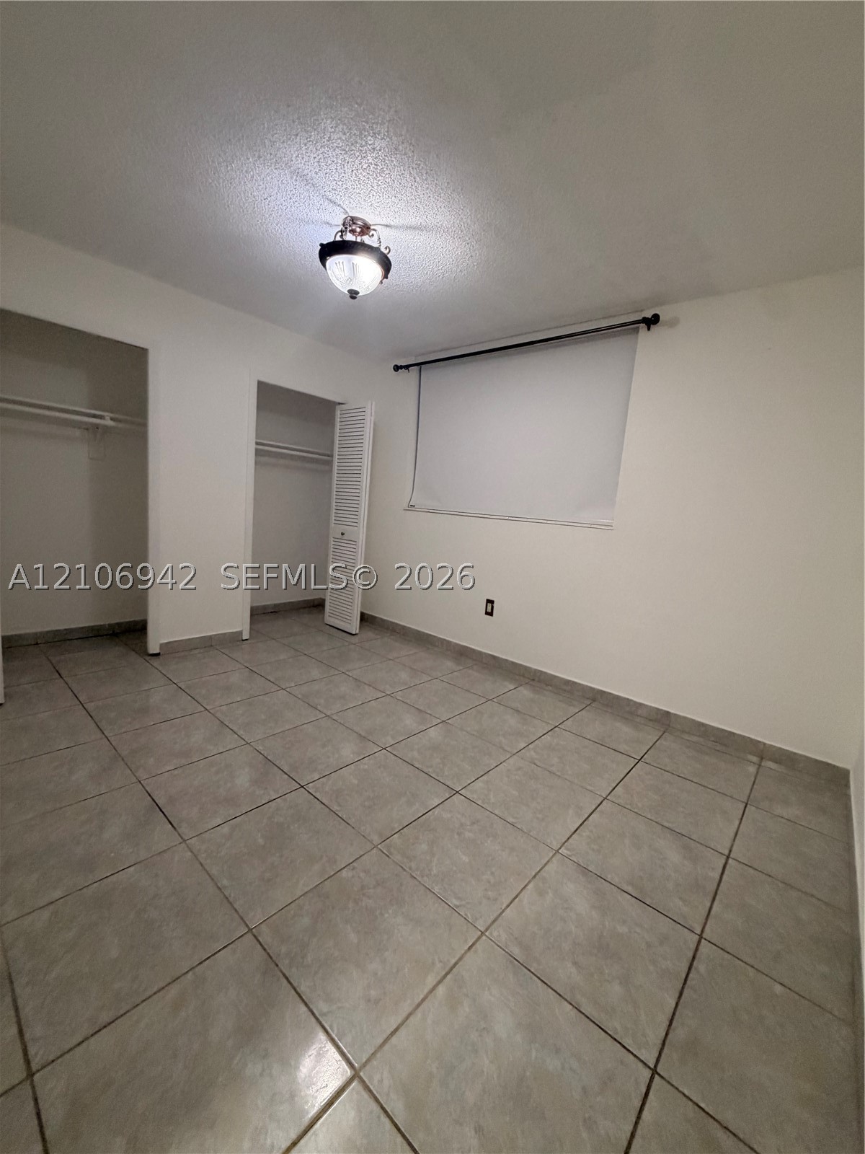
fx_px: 466
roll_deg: -3.8
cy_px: 577
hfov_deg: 85.7
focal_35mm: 14
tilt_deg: -8.9
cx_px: 432
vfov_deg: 102.1
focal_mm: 2.22
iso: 320
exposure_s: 1/60
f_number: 2.2
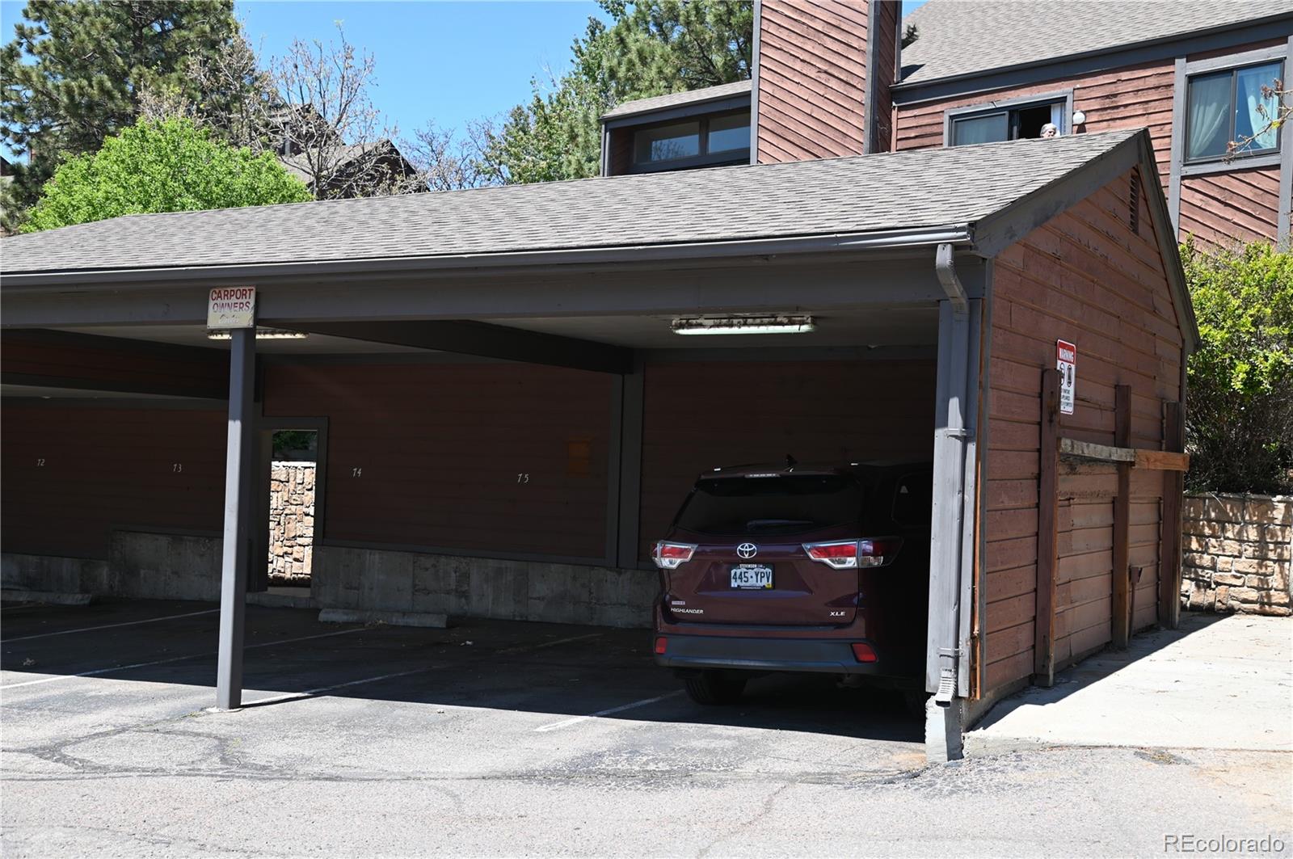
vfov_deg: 35.0
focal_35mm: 38
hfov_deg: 50.7
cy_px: 430
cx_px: 646
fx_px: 1363
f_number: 5.6
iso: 110
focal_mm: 38
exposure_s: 1/250
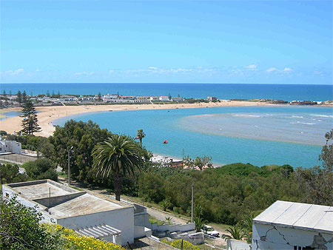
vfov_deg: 28.6
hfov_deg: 37.5
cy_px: 125
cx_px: 166
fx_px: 491
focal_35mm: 51
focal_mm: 10.6
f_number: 5.4
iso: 50
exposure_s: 1/333
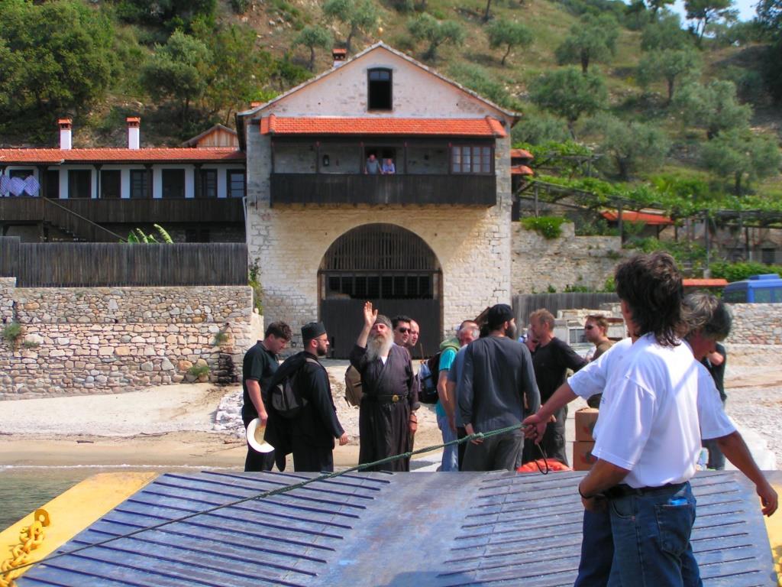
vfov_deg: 23.3
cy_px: 294
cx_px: 391
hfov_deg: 30.7
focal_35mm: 63
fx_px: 1423
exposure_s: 1/800
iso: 50
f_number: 3.5
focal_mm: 9.7
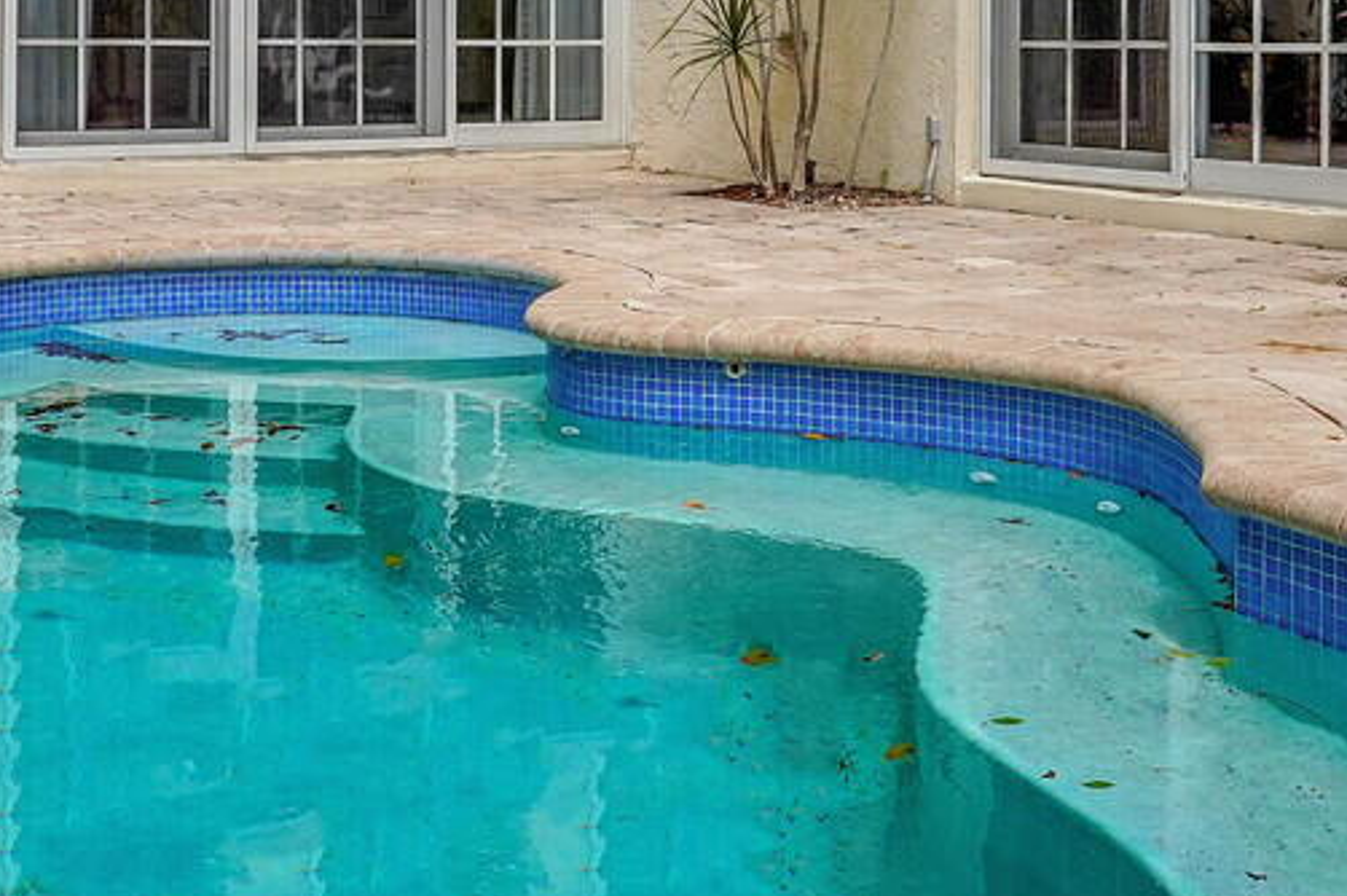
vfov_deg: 23.7
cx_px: 623
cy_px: -231
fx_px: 1907
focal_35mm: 51
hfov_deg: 38.9
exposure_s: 1/400
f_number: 11
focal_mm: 16
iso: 320
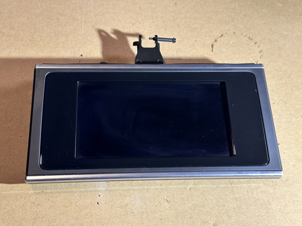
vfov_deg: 30.2
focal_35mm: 48
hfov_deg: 39.7
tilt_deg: -56.9
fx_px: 418
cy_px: 113
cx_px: 151
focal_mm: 6.86
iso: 250
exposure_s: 1/40
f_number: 1.78
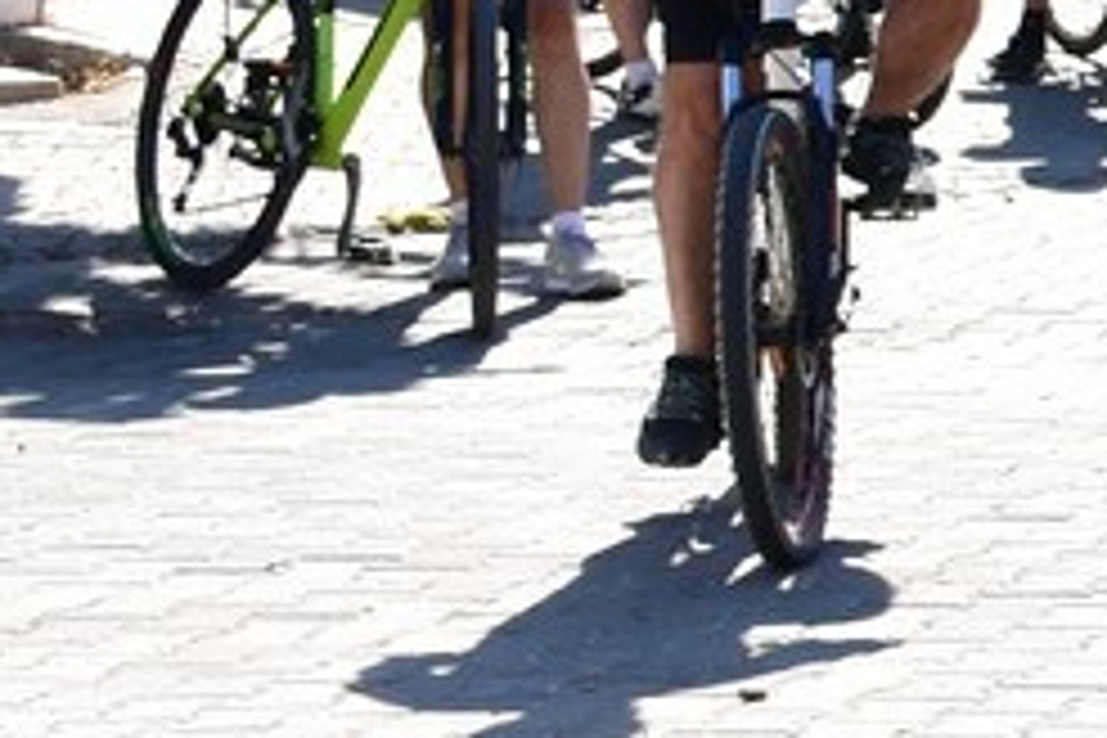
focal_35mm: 257
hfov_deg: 7.1
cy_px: -140
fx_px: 7902
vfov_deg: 5.3
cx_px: 3483
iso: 100
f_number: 7.1
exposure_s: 1/200
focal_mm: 26
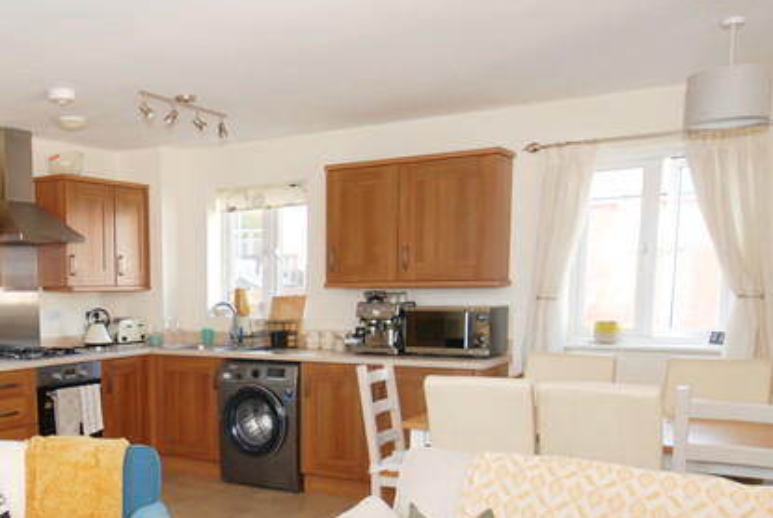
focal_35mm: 37
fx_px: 796
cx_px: 179
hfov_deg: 49.4
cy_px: 388
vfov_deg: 35.3
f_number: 4
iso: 400
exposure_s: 1/60
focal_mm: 10
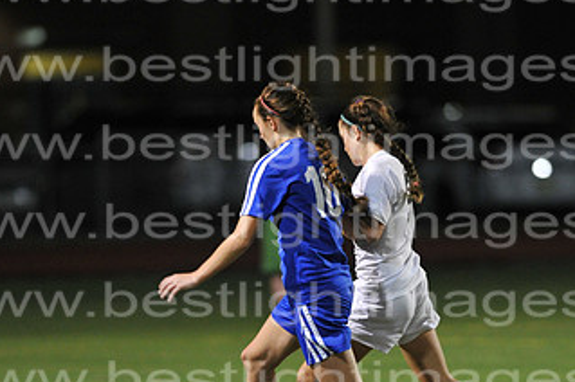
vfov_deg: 2.5
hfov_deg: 3.8
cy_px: 265
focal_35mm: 546
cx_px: 342
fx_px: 8712
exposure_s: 1/400
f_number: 3.2
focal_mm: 300
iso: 5000
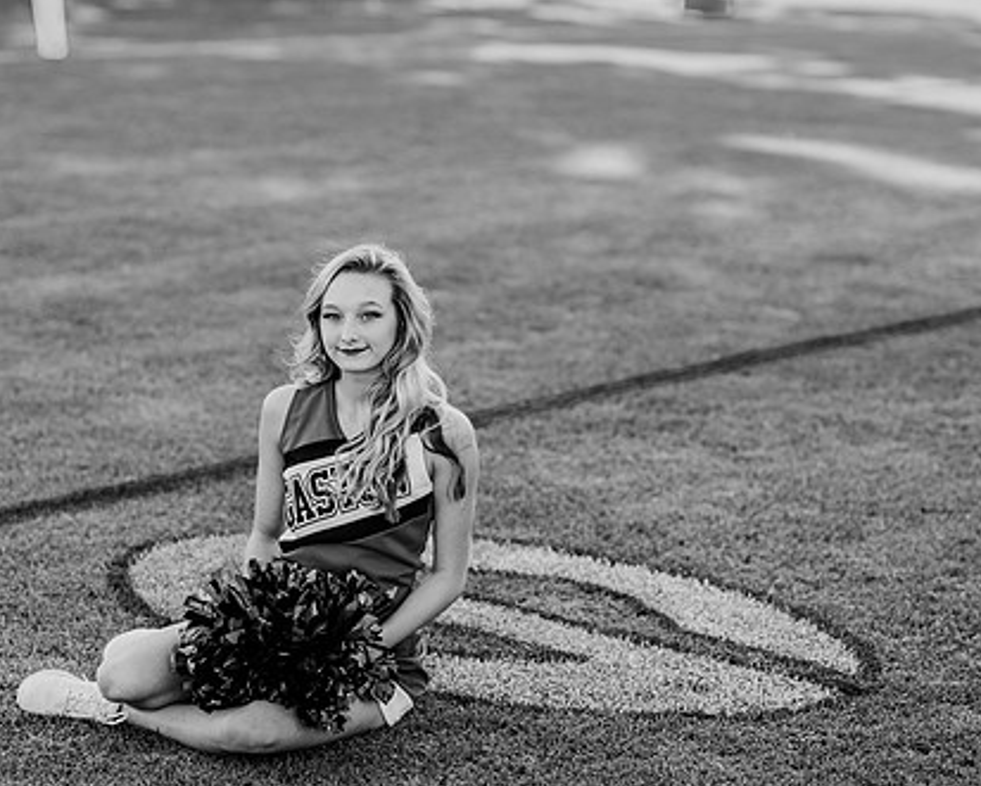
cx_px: 404
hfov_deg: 17.1
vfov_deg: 13.8
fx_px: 3254
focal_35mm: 112
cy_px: 402
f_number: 2.5
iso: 160
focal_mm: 85
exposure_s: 1/800
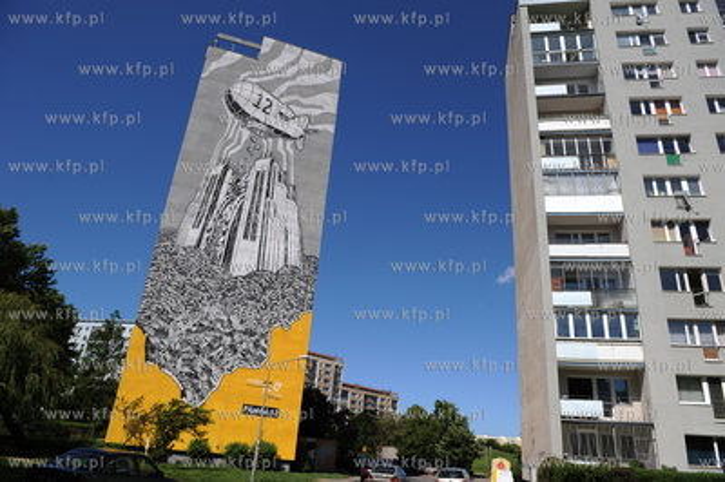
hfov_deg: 73.8
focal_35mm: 24
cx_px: 362
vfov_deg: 53.1
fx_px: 483
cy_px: 241
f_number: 5.6
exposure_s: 1/800
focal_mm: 24
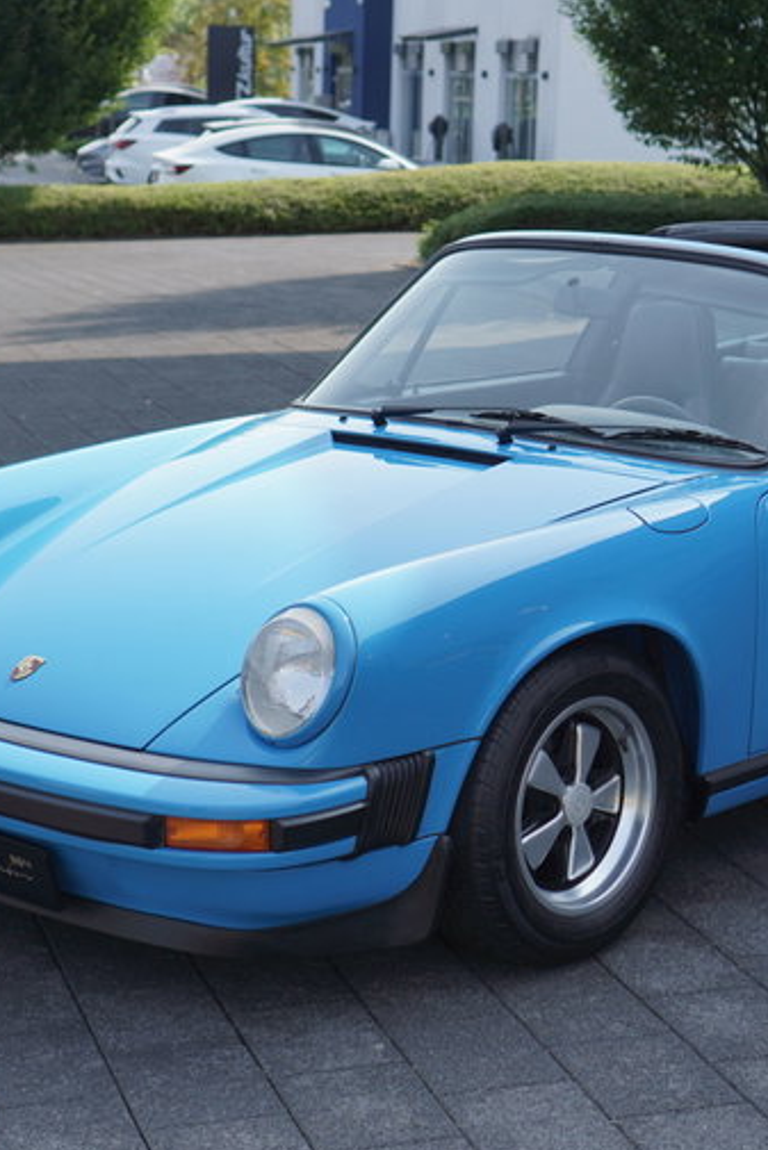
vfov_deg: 25.4
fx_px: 2550
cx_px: 516
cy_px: 581
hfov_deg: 17.1
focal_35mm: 80
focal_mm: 35
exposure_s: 1/1250
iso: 160
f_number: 3.2
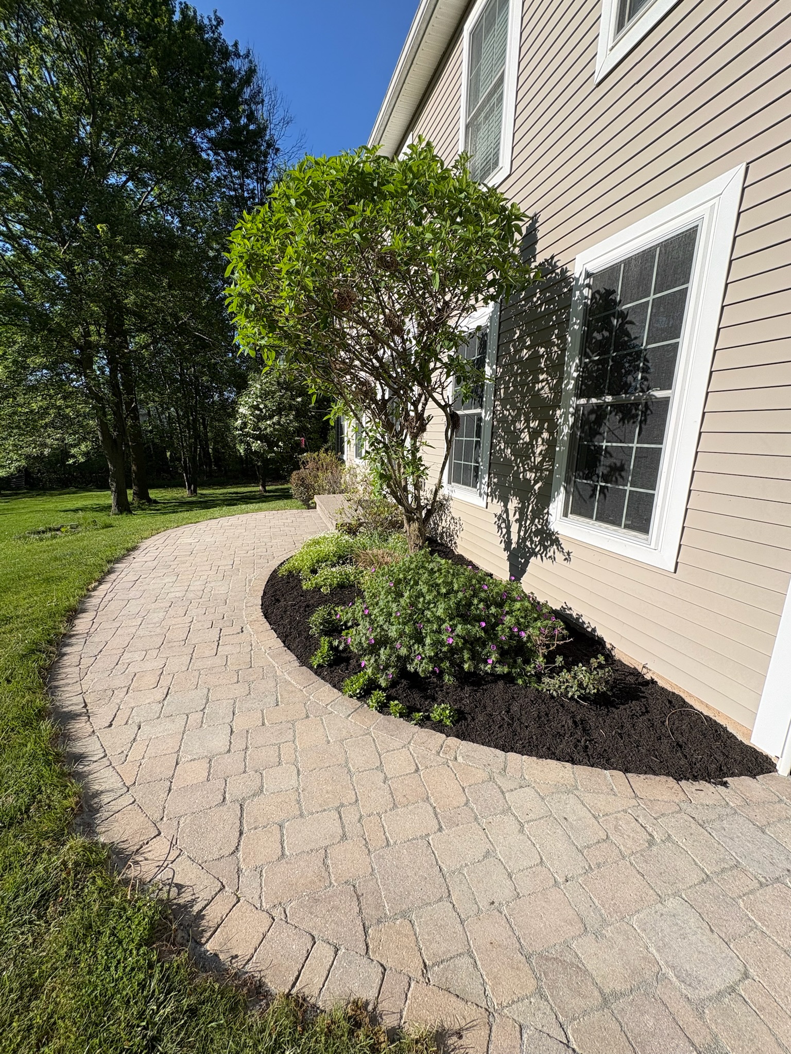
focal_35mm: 14
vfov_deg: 102.1
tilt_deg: -12.0
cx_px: 396
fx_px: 427
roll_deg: -0.4
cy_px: 527
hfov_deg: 85.7
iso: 50
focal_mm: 2.22
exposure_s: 1/1395
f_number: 2.2
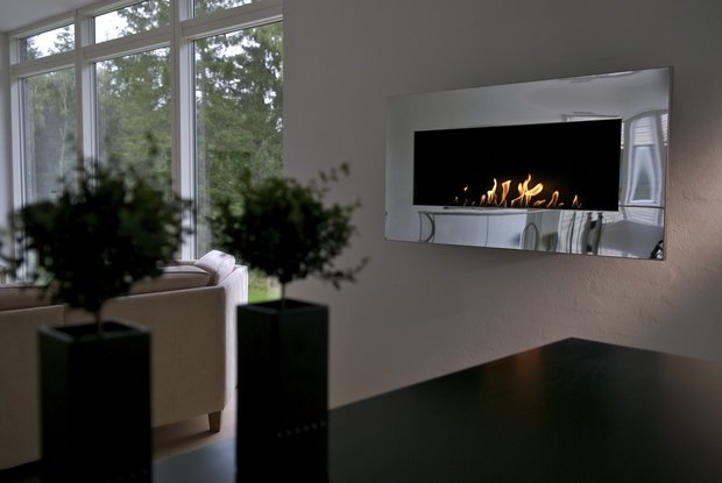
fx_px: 723
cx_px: 361
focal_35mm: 36
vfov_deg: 37.0
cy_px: 242
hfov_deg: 53.1
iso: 100
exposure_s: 1/100
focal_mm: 24
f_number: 2.8
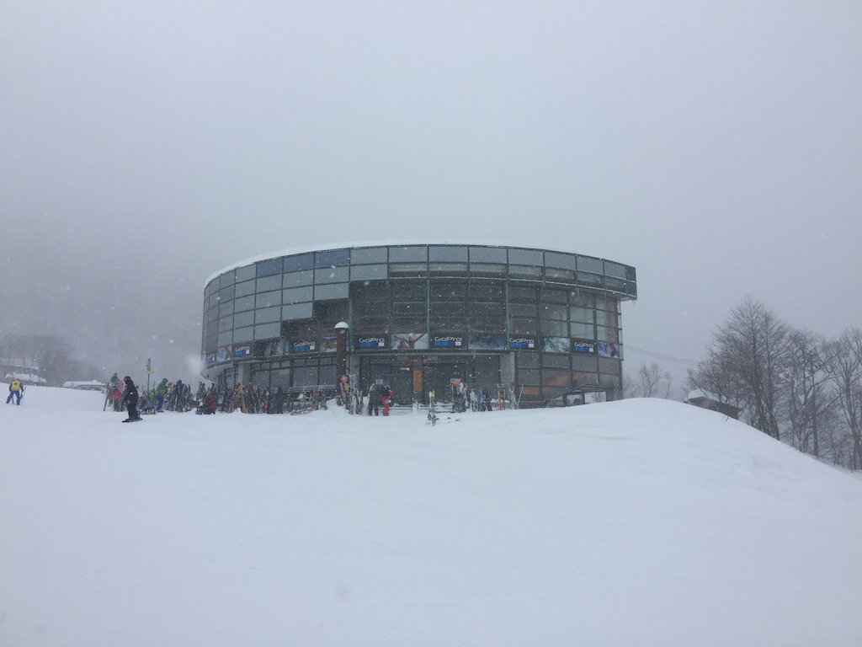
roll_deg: +1.6
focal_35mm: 29
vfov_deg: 48.2
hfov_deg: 61.7
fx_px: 722
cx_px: 431
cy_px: 324
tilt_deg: +9.7
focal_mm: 4.15
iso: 32
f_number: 2.2
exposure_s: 1/1319
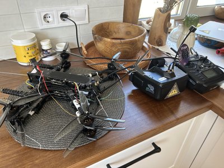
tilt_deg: -34.2
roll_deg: -1.2
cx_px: 112
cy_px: 84
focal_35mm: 26
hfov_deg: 67.3
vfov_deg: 53.1
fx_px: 168
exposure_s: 1/121
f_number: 1.5
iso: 100
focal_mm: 5.7
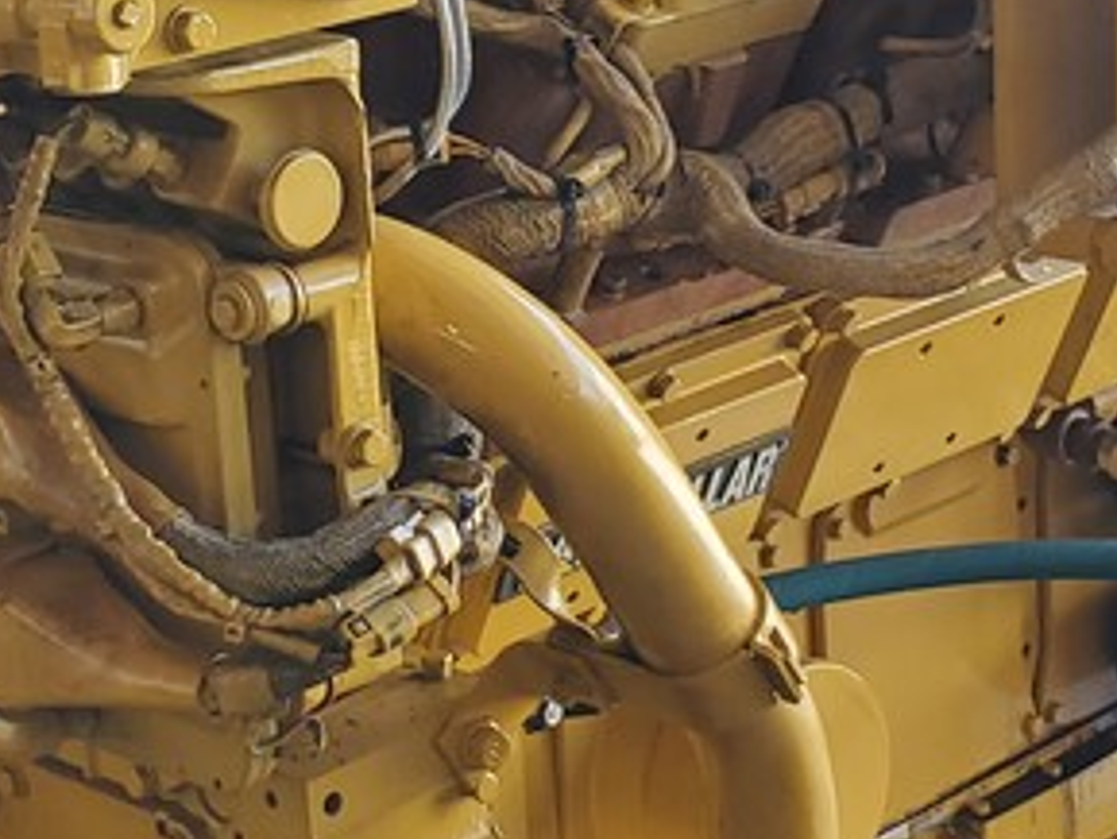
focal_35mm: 92
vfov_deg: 16.1
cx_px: 379
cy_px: 309
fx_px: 2970
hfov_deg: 21.2
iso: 125
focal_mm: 4.3
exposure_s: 1/101
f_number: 2.4
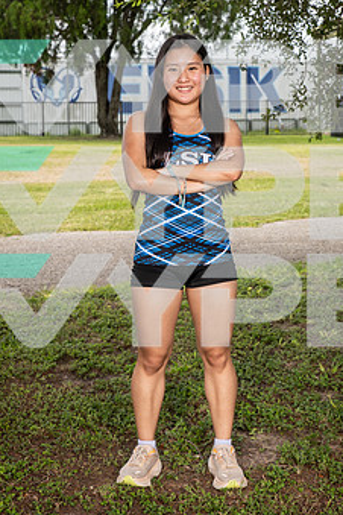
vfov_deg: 27.6
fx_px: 1043
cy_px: 194
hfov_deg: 18.7
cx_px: 187
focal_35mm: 73
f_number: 6.3
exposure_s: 1/400
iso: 250
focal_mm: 55
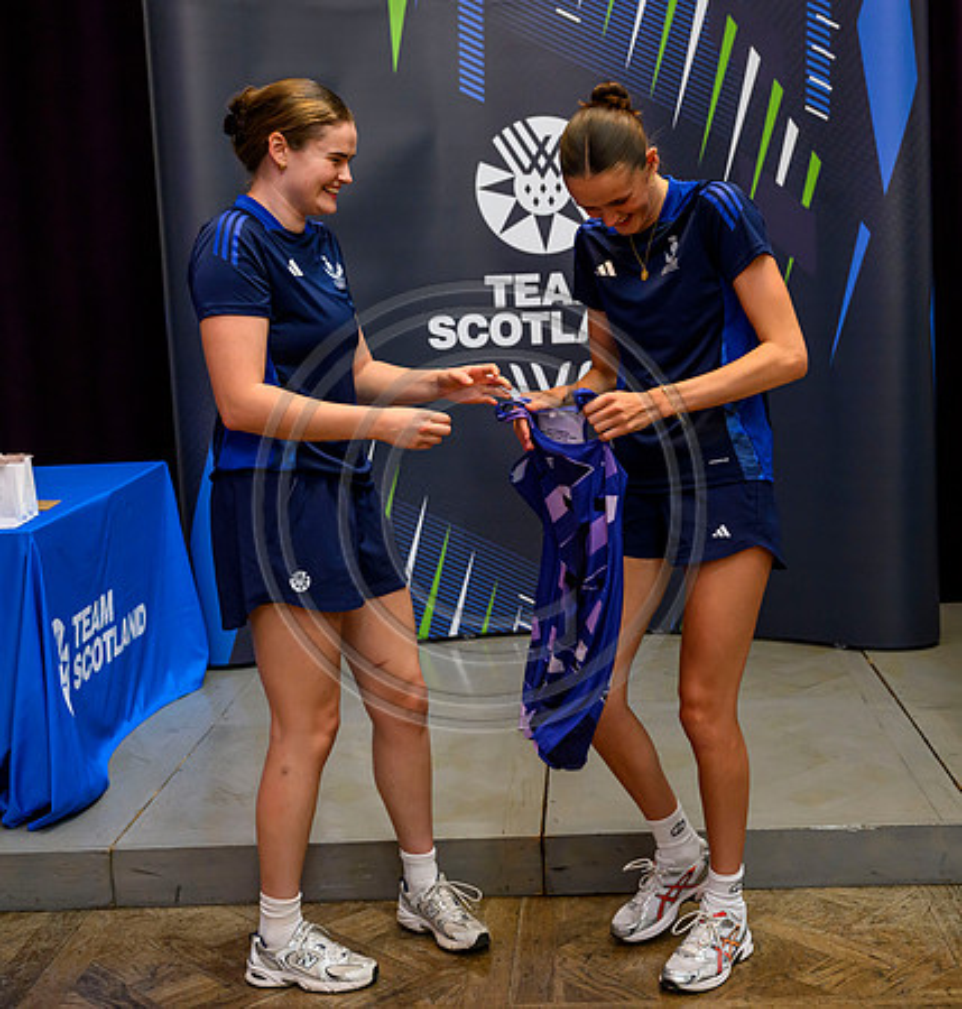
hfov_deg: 34.3
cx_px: 543
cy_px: 490
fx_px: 1559
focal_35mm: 48
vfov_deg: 35.9
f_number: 3.5
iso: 4000
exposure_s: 1/320
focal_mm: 36
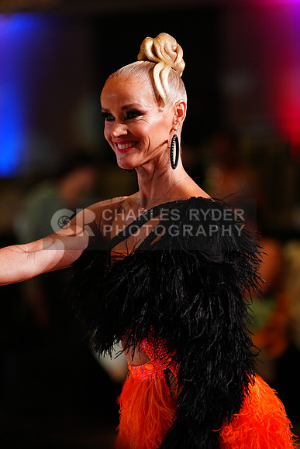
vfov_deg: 10.6
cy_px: 224
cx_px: 150
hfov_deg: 7.1
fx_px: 2423
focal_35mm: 194
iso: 2500
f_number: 2.8
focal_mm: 194
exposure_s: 1/640
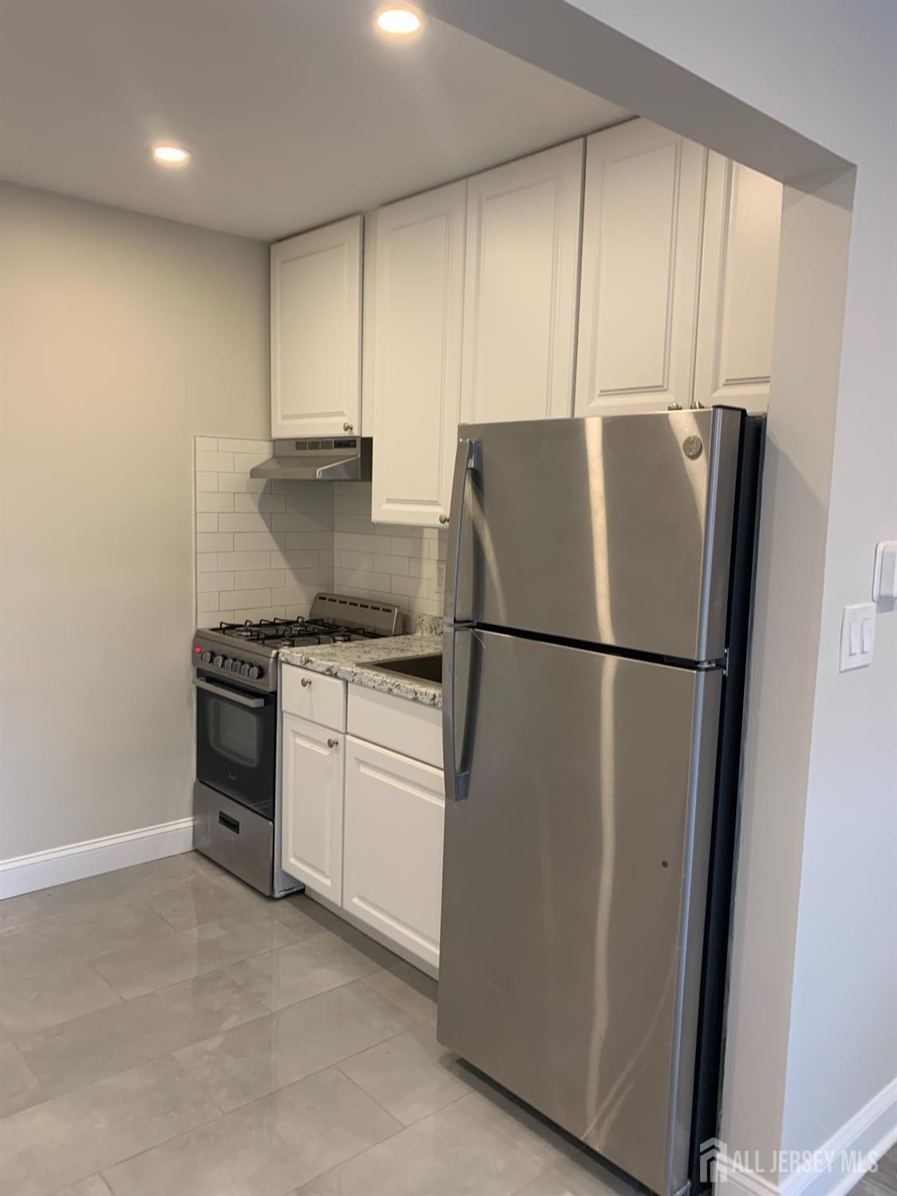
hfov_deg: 53.1
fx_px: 898
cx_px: 448
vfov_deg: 67.3
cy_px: 598
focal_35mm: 26
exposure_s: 1/60
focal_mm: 4.25
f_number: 1.8
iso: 100
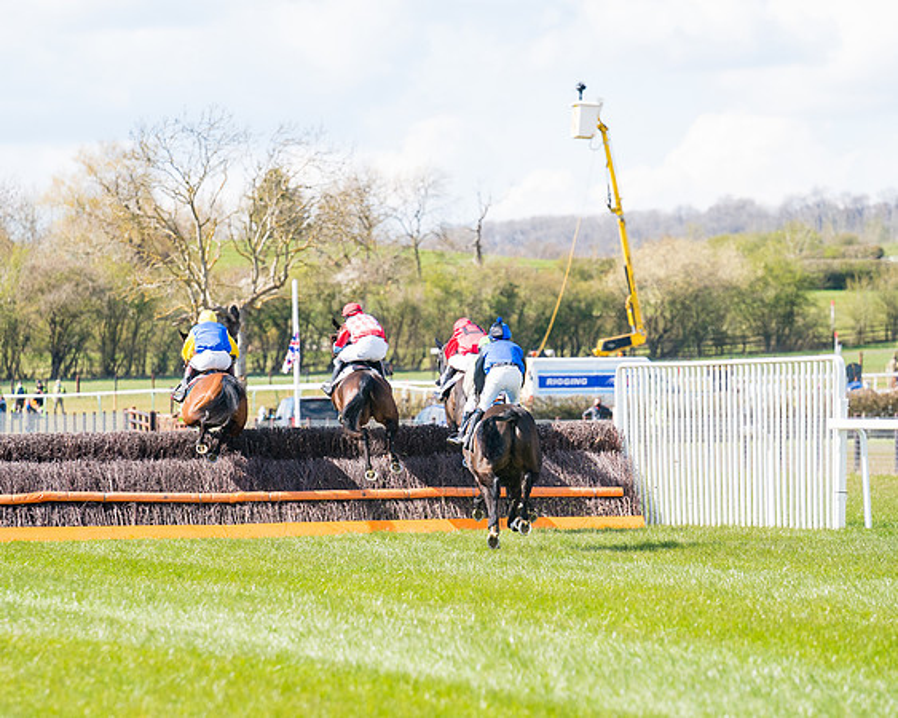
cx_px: 361
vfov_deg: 5.1
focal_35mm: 303
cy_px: 359
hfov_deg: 6.4
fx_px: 8052
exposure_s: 1/1600
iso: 400
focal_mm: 200
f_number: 4
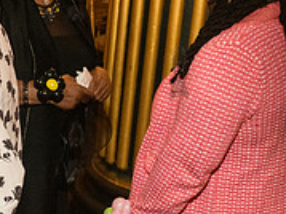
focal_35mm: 109
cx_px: -131
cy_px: 69
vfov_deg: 13.5
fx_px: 900
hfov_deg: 16.6
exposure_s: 1/200
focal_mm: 35
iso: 6400
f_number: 4
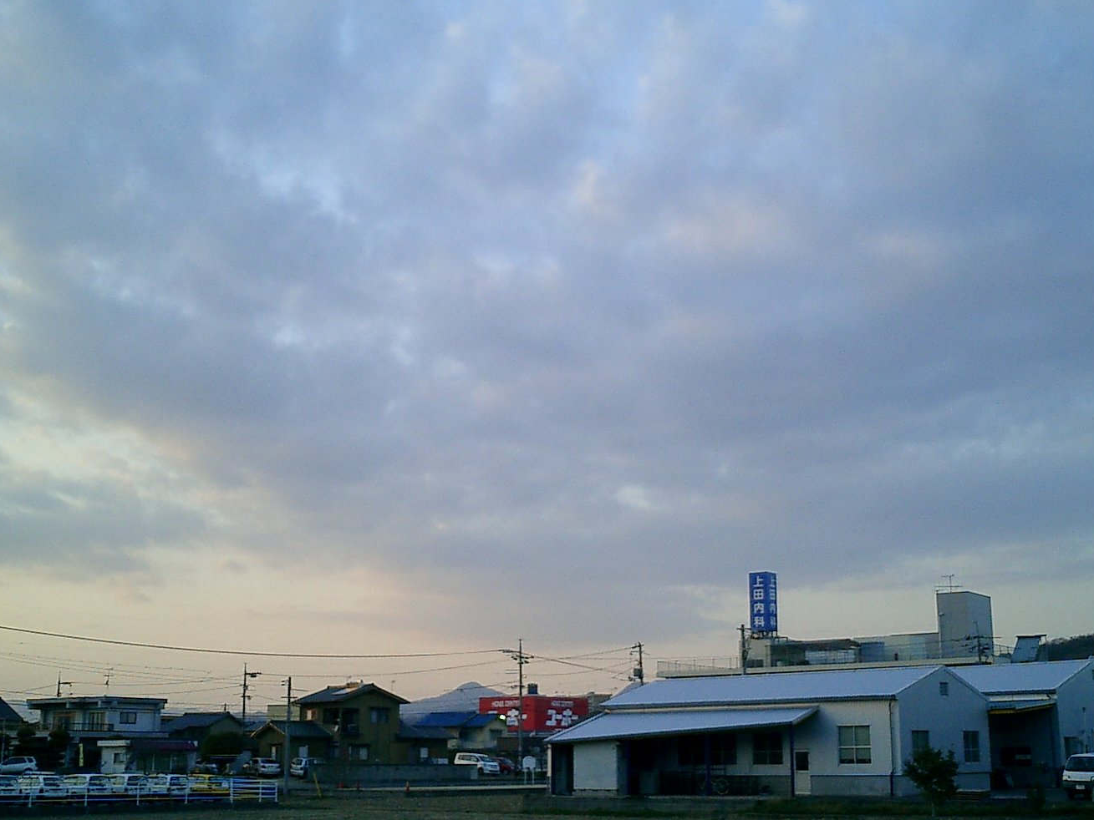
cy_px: 427
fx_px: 1391
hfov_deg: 42.9
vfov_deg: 32.9
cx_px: 598
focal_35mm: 44
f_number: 3.2
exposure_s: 1/320
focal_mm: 7.5
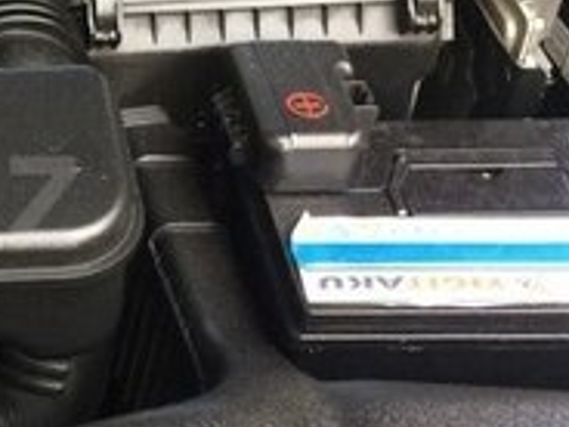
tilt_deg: -41.7
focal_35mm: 104
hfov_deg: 17.3
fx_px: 1709
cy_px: 203
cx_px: -238
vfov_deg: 14.2
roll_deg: -4.6
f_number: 2.2
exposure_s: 1/33
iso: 64
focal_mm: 4.15
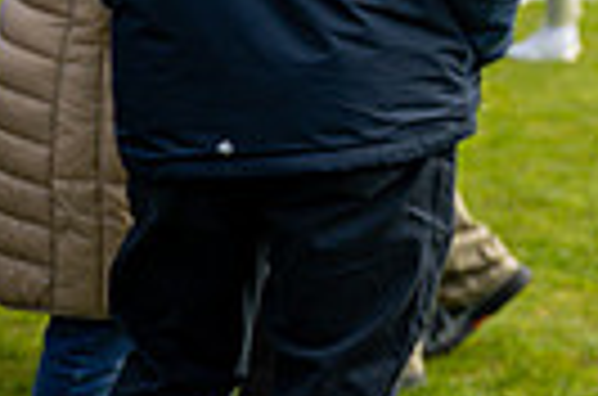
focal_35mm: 175
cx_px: 1245
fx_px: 2900
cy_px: -218
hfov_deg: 10.7
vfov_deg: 7.6
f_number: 2.8
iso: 125
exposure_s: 1/1600
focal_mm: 40
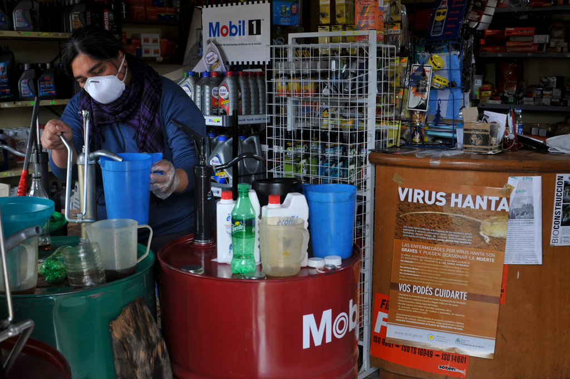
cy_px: 190
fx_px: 664
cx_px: 285
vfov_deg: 31.8
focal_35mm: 42
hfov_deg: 46.5
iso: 400
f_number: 6.3
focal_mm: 28
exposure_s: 1/60
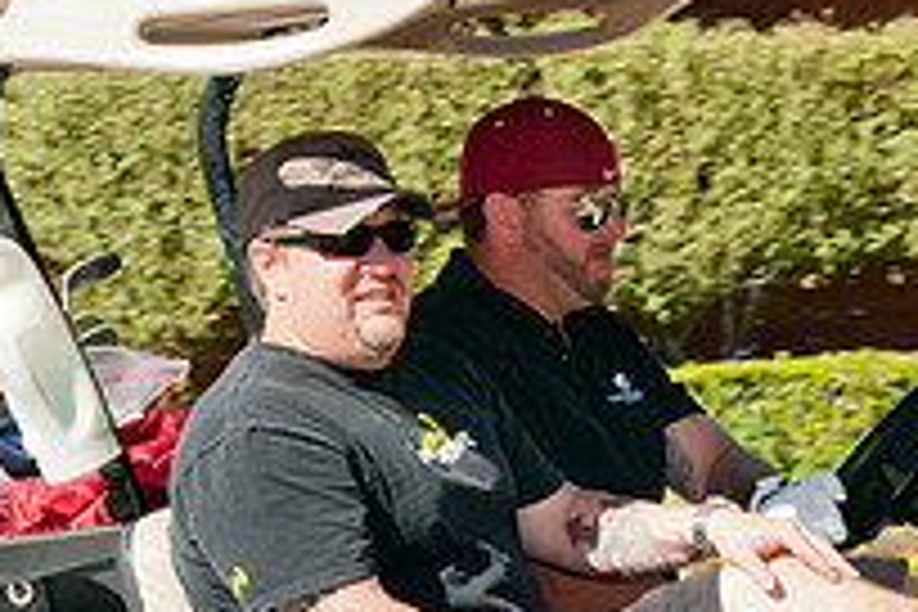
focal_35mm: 149
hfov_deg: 13.6
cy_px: 583
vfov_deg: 9.2
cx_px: 936
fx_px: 3799
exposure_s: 1/200
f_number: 9
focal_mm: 35
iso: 400
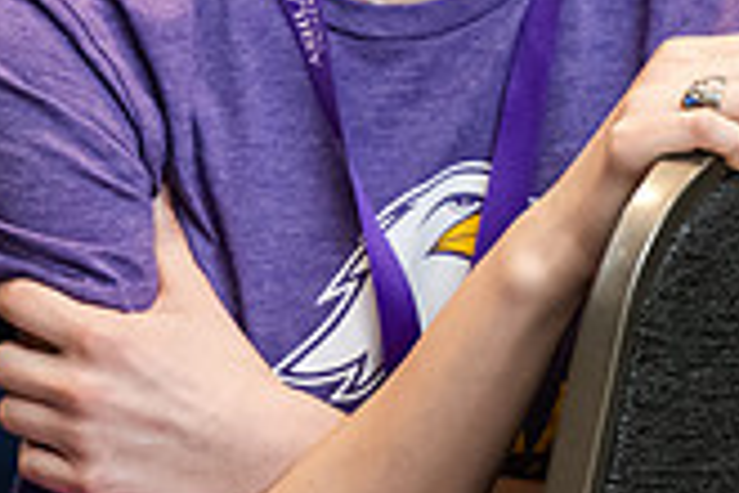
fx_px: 14389
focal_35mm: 701
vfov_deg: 2.0
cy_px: -123
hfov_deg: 2.9
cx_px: 376
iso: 2000
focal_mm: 200
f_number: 3.2
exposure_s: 1/200
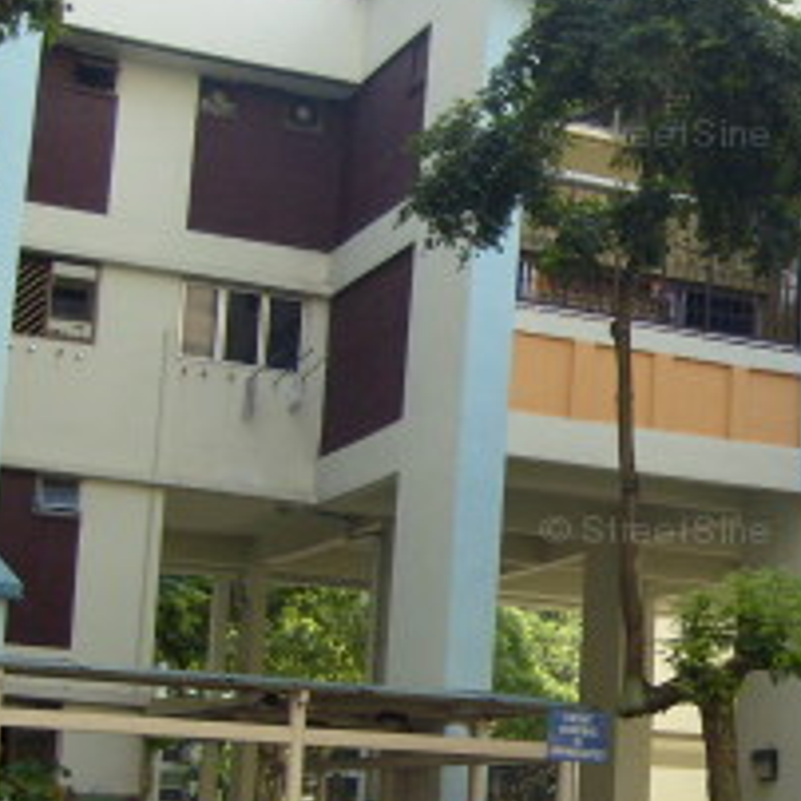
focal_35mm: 84
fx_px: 2199
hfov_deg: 19.9
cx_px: 837
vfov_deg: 20.6
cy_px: 535
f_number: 7.1
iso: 80
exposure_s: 1/90
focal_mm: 5.8
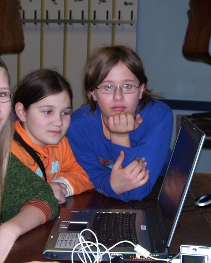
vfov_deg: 25.4
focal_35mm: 75
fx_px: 585
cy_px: 132
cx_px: 76
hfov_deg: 20.4
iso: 80
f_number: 3.4
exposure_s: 1/60
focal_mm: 9.4
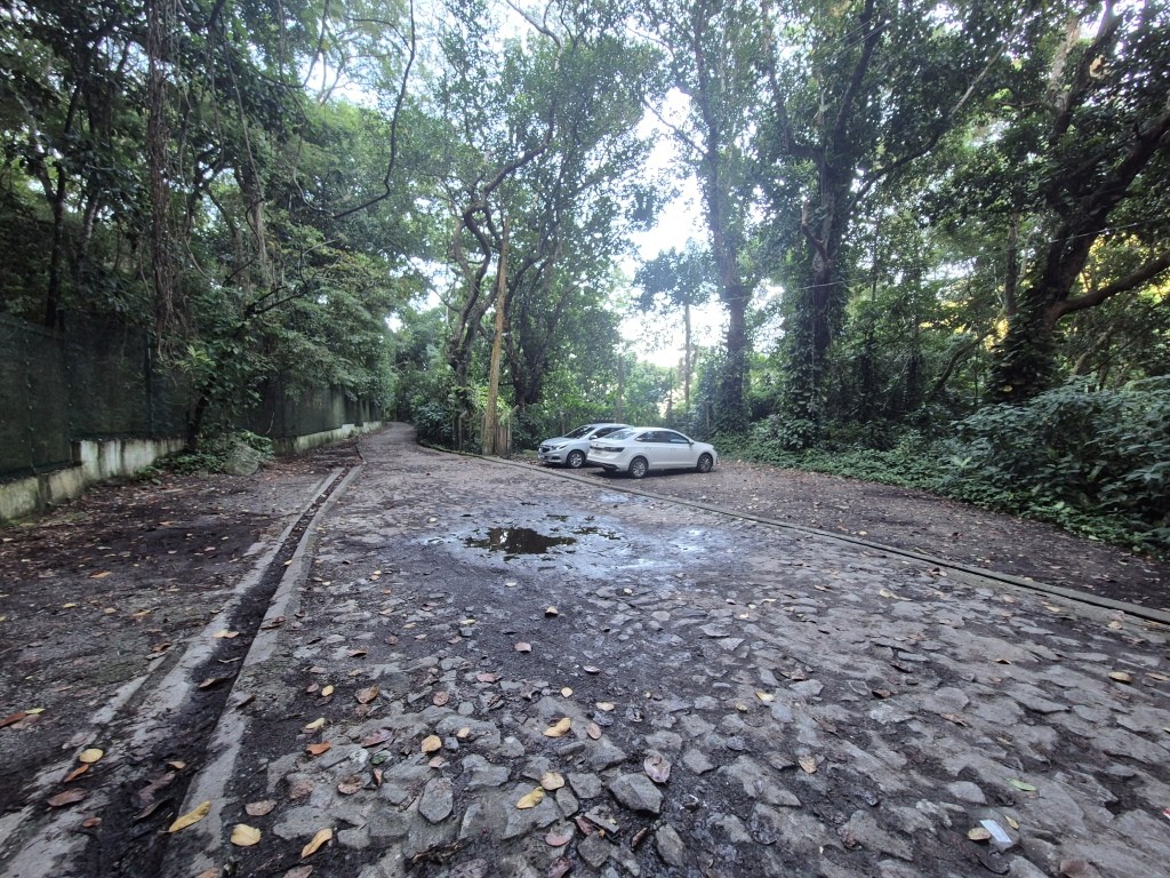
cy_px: 439
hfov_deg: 106.2
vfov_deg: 89.9
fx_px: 439
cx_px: 585
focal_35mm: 13
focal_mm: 2.2
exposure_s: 1/60
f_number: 2.2
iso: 320
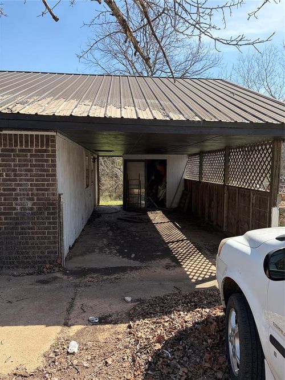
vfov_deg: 67.3
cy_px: 190
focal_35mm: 26
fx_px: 286
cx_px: 142
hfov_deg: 53.0
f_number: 1.6
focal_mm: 5.96
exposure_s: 1/1364
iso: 50
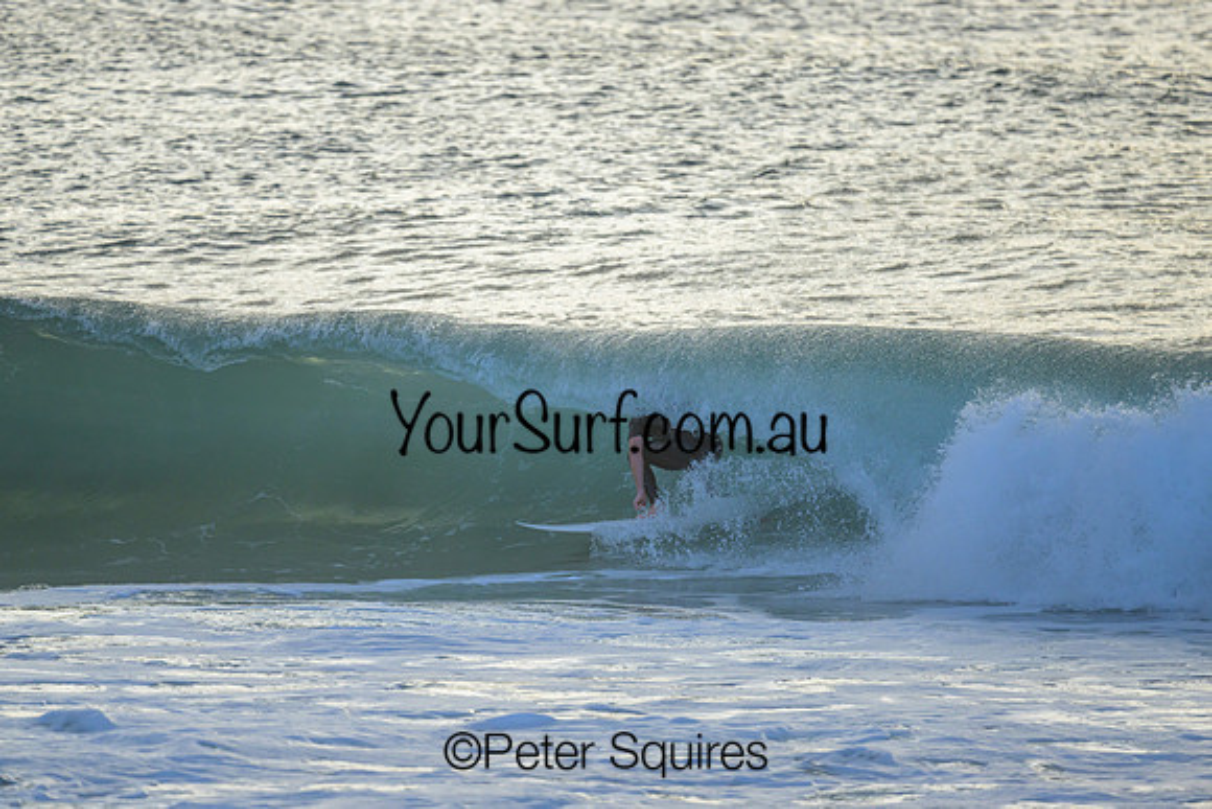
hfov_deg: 2.6
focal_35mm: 800
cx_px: 606
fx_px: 26938
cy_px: 404
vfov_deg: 1.7
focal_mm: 800
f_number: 6.3
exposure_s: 1/2500
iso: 1000
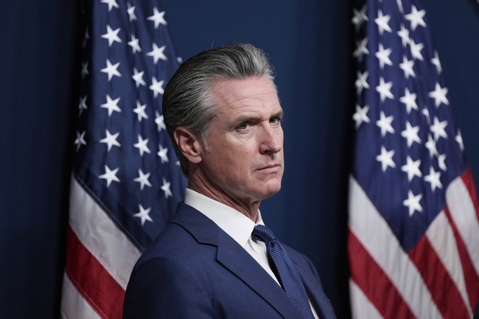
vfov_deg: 6.9
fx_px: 2660
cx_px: 240
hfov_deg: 10.3
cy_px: 160
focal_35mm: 200
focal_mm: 200
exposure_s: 1/500
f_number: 2.8
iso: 2500
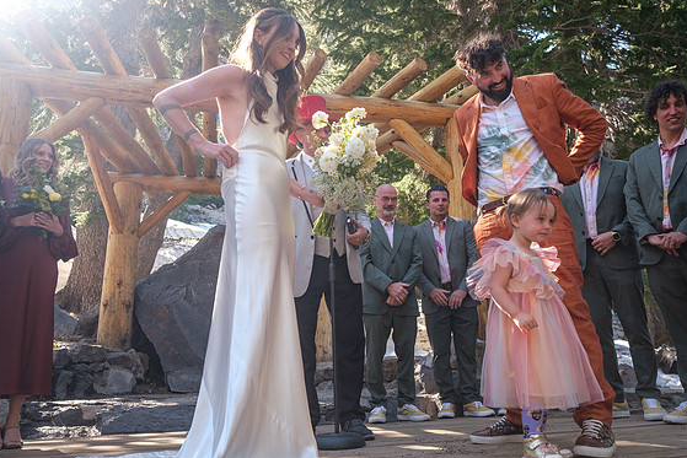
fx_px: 534
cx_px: 348
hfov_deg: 65.5
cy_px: 228
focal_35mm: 28
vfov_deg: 46.4
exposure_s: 1/220
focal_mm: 18
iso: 250
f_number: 3.6
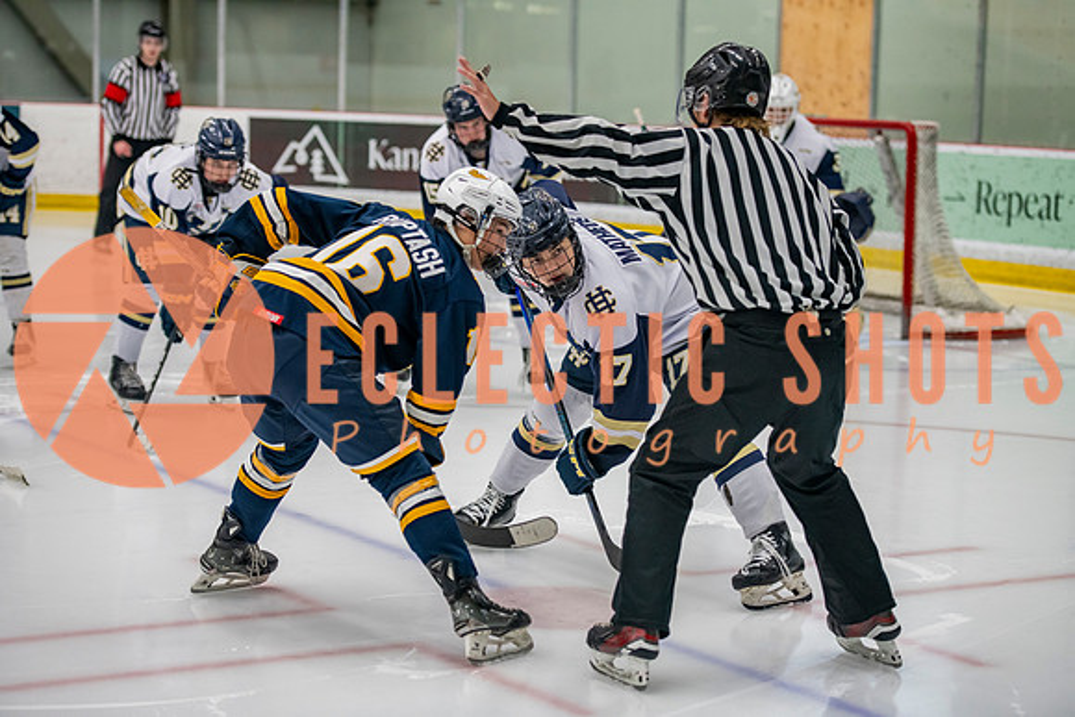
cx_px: 548
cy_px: 366
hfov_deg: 22.2
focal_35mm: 92
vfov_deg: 14.9
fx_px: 2741
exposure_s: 1/640
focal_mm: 90
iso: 2000
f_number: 3.2
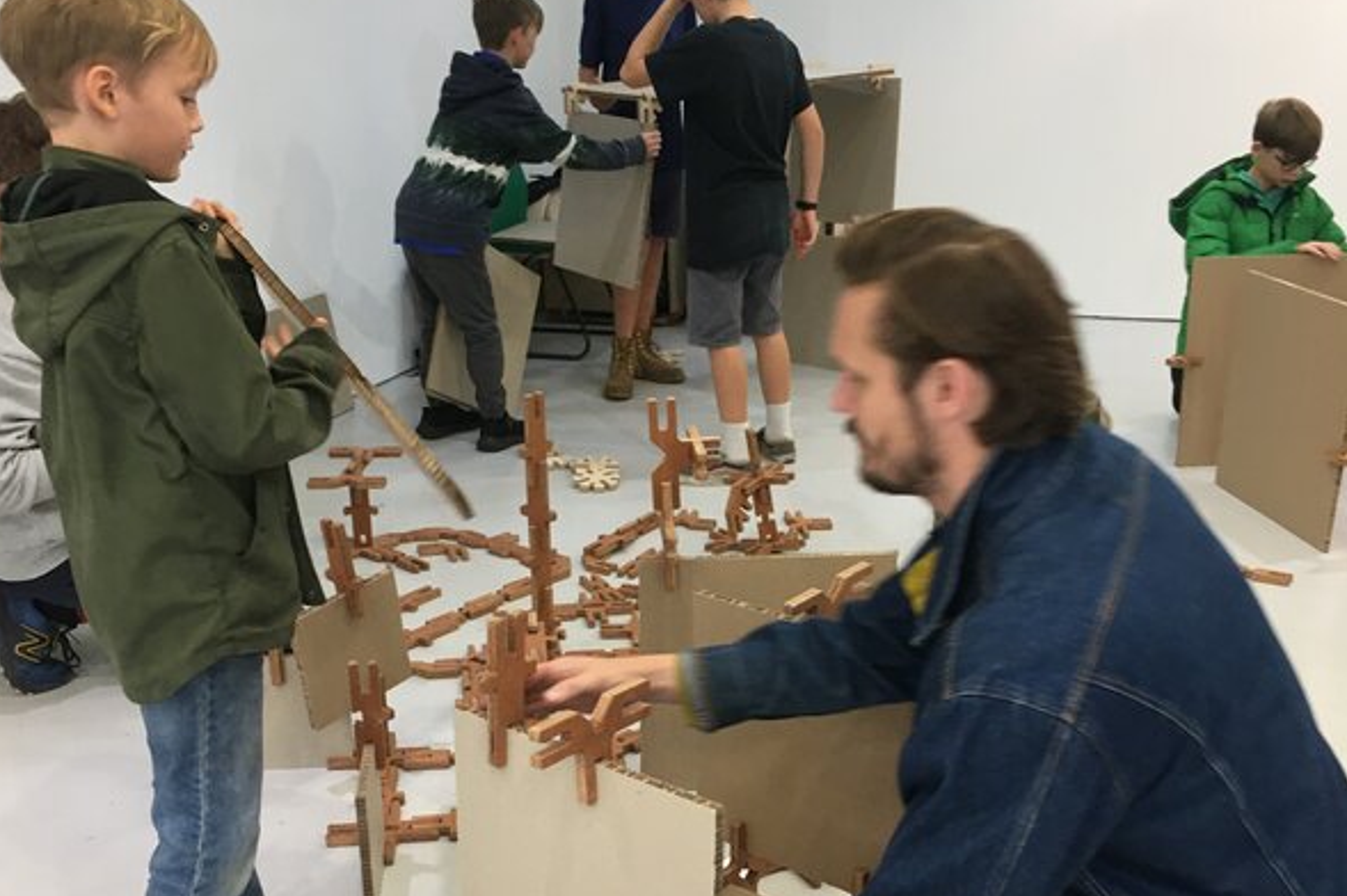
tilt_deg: -21.1
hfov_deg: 47.4
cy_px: 626
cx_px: 665
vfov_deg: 32.2
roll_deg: -0.1
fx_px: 1533
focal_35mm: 41
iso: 125
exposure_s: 1/33
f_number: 2.2
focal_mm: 4.15
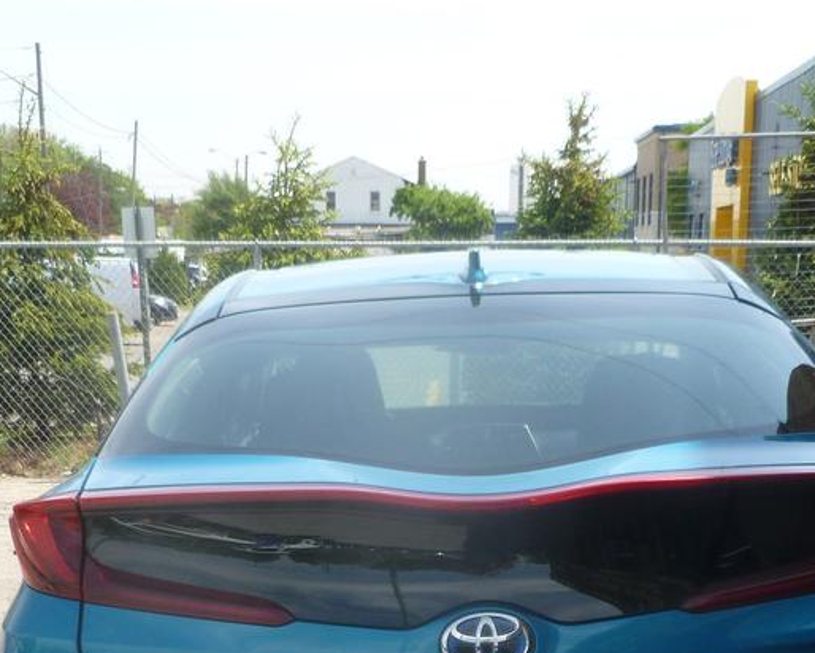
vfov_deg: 21.5
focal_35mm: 68
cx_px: 422
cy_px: 701
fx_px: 1641
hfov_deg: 27.9
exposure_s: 1/500
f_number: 3.3
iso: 100
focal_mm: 5
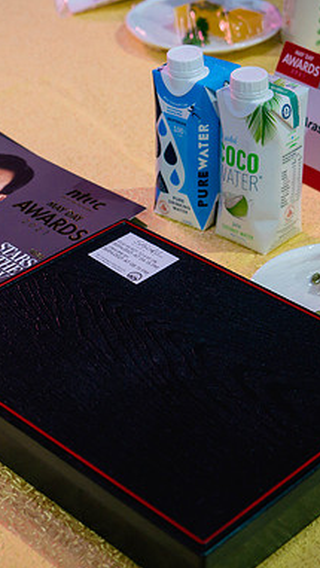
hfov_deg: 14.9
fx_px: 1221
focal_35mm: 81
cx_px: 103
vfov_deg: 26.2
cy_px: 285
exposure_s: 1/50
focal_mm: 24
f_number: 2.8
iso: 800
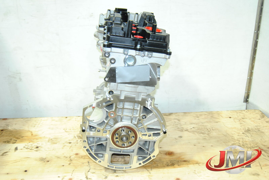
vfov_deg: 38.5
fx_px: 258
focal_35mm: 34
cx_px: 134
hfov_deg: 55.1
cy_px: 90
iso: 800
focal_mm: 23
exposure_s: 1/125
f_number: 5
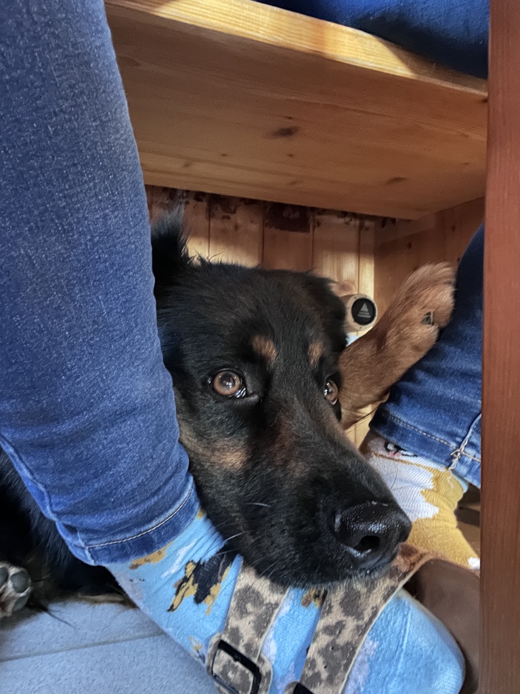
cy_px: 347
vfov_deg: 60.0
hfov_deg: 46.8
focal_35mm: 30
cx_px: 260
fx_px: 601
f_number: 2.2
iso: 1250
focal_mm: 2.71
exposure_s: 1/15
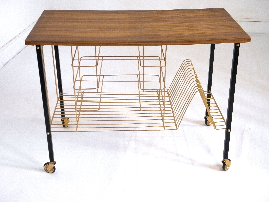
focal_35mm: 50
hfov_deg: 38.2
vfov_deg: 29.1
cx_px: 134
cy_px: 101
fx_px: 389
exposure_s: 1/50
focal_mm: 9.1
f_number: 4
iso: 160
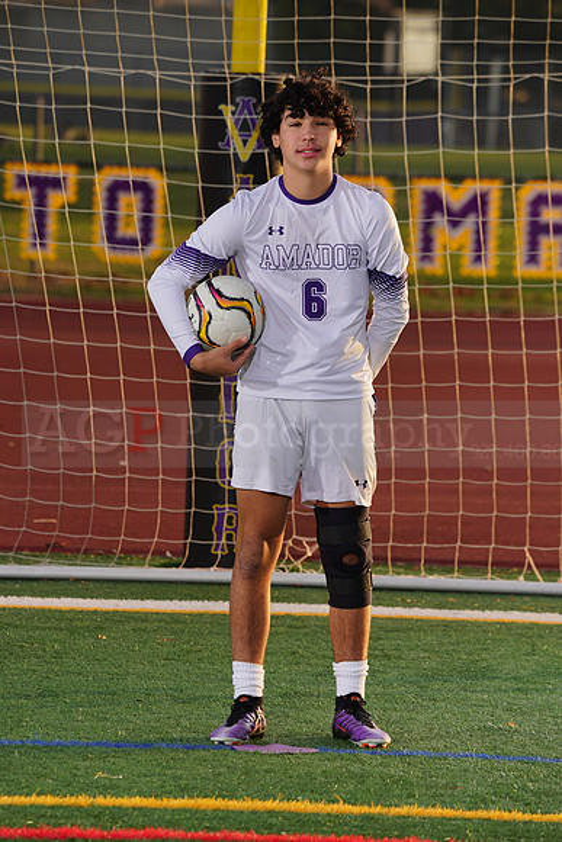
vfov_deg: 7.5
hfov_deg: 5.0
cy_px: 421
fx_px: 6459
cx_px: 281
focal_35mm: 276
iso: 100
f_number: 8
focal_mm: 276
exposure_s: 1/200
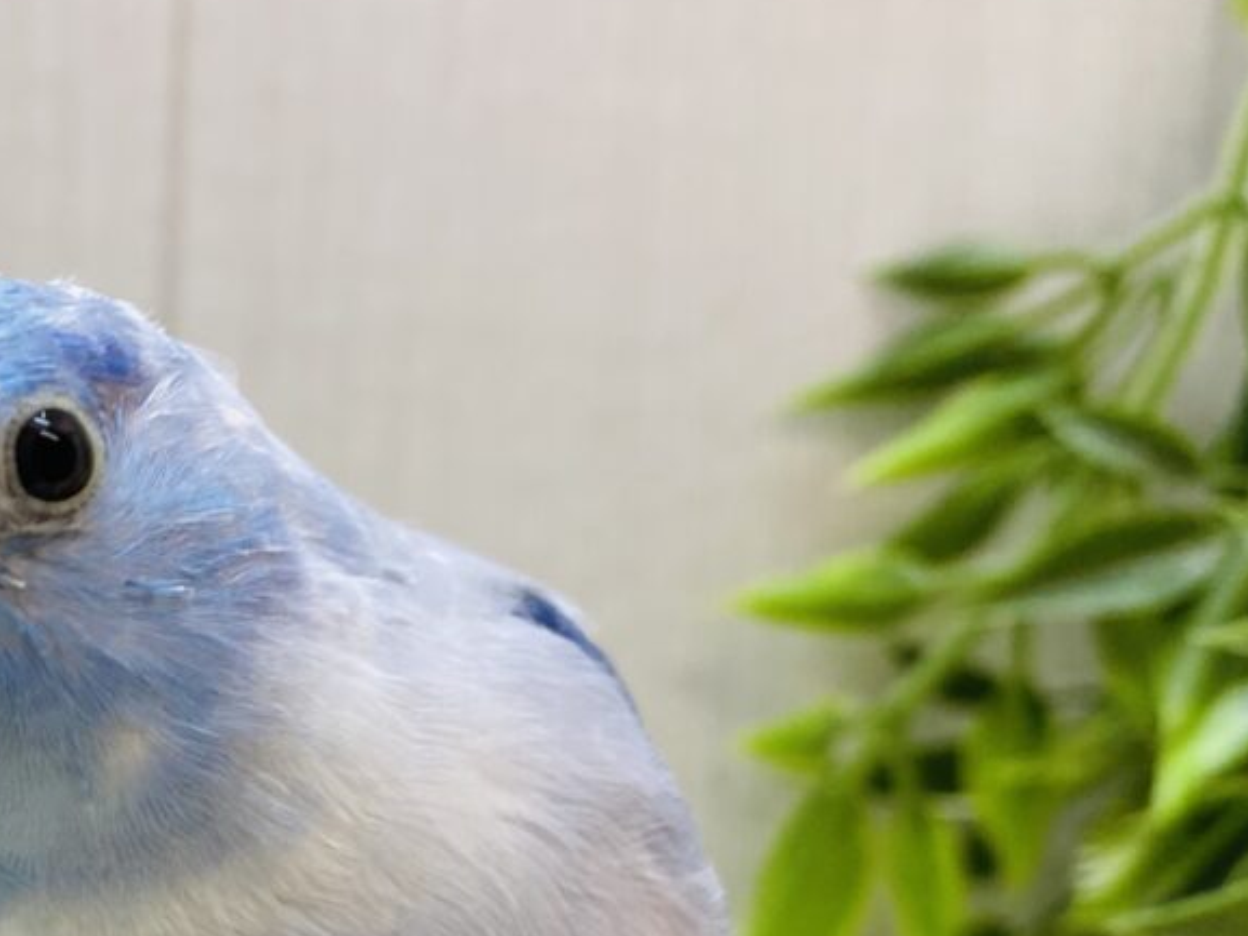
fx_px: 1875
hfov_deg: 34.8
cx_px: 132
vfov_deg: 27.4
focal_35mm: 52
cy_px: 767
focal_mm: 4.25
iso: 100
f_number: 1.8
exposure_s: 1/100
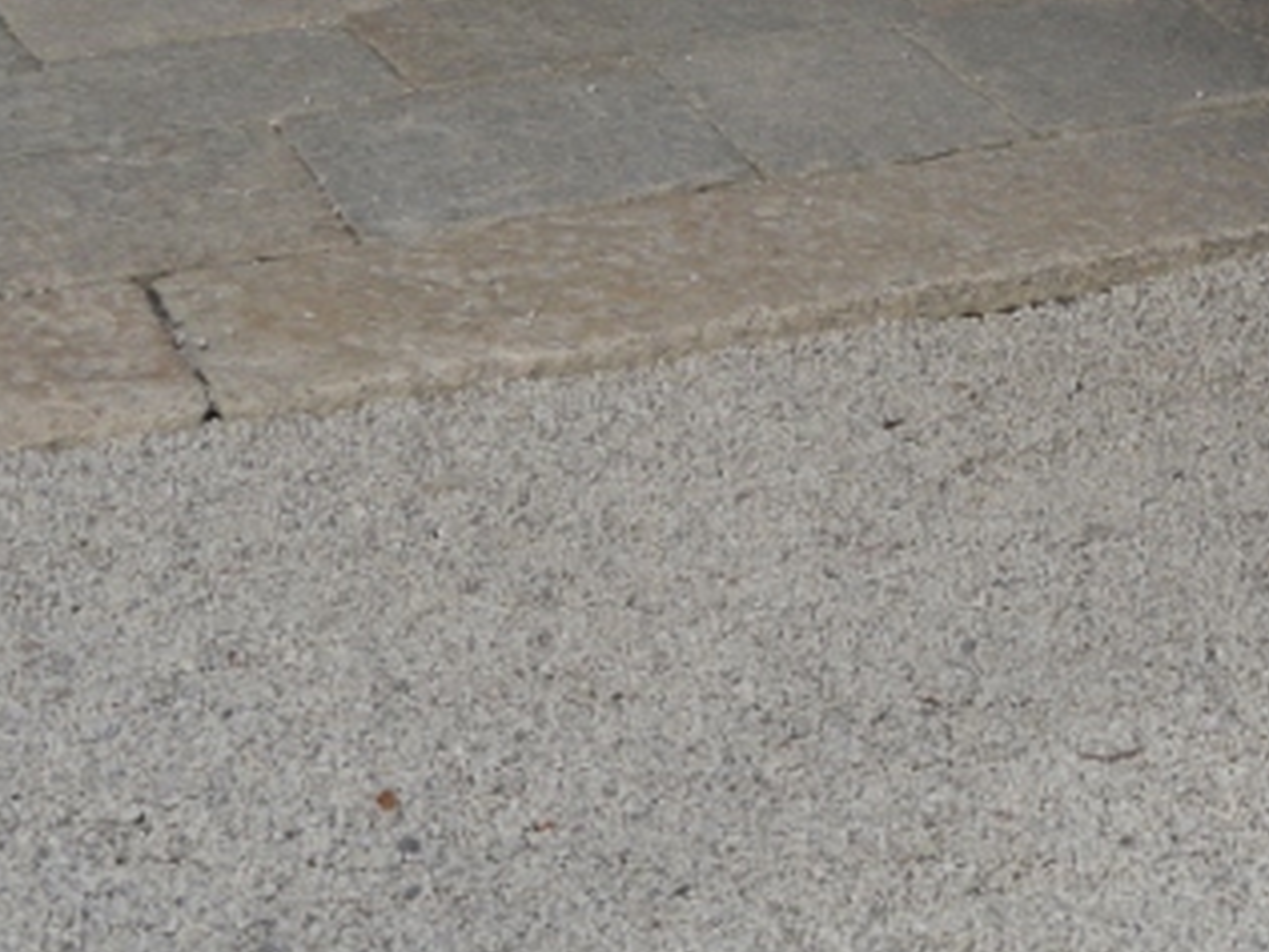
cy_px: -518
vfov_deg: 11.5
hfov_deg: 15.1
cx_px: 1783
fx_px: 4509
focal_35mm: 123
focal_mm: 19
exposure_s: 1/250
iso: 160
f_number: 7.1
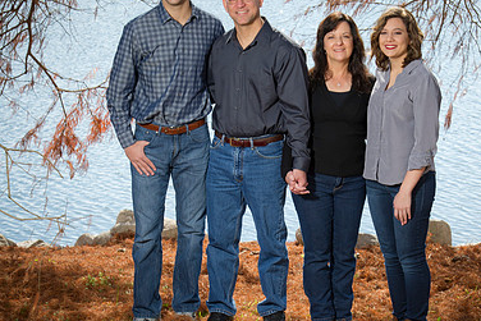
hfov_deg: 13.6
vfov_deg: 9.1
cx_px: 297
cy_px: 189
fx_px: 2018
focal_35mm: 151
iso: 200
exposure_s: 1/160
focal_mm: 98
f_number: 9
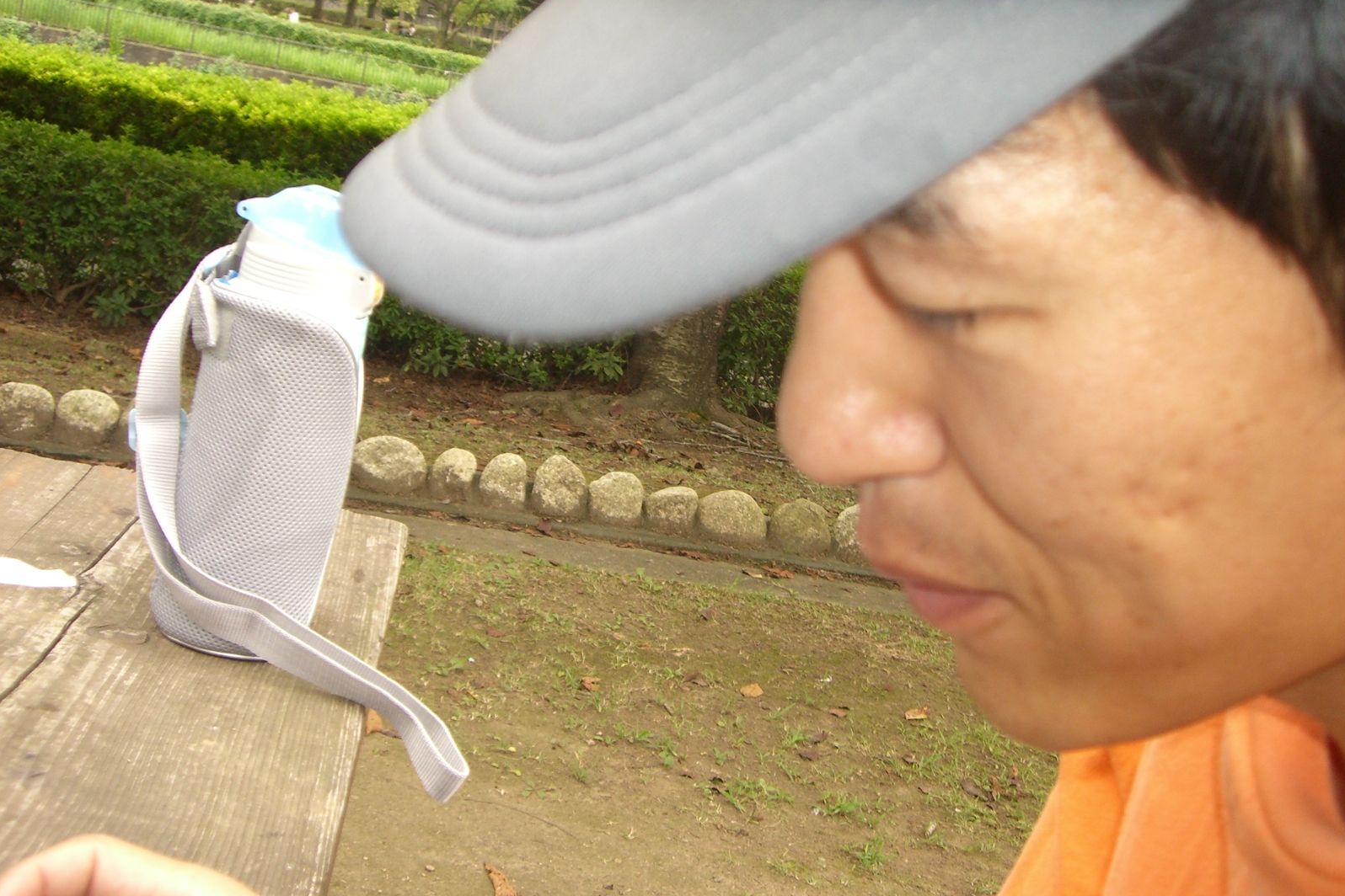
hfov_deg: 40.3
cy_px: 418
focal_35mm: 49
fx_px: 1831
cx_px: 673
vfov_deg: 27.5
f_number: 3
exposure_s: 1/80
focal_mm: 7.6
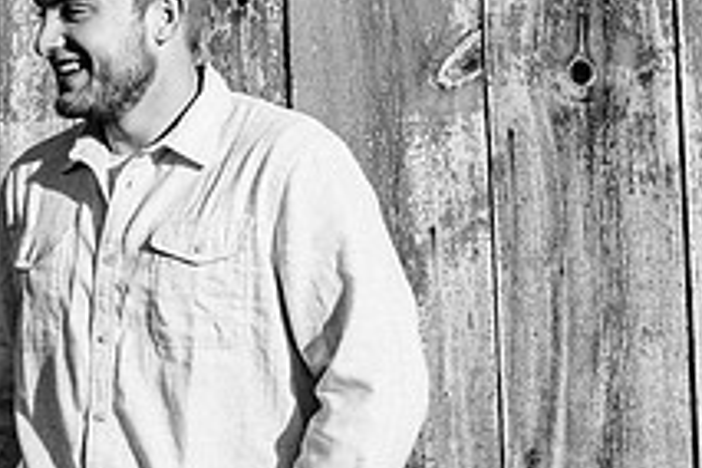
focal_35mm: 118
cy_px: 316
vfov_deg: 11.6
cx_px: -210
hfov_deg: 16.4
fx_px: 2301
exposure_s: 1/2500
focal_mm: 35
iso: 125
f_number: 3.2
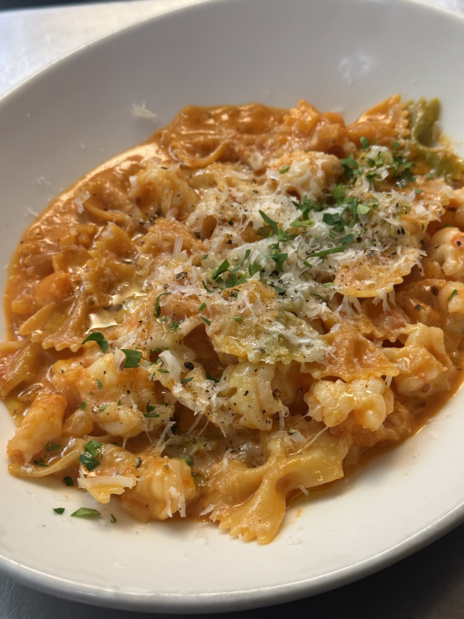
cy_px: 310
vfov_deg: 39.7
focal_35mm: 48
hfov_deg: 30.3
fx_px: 858
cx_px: 232
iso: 250
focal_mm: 6.76
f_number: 1.78
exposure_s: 1/40
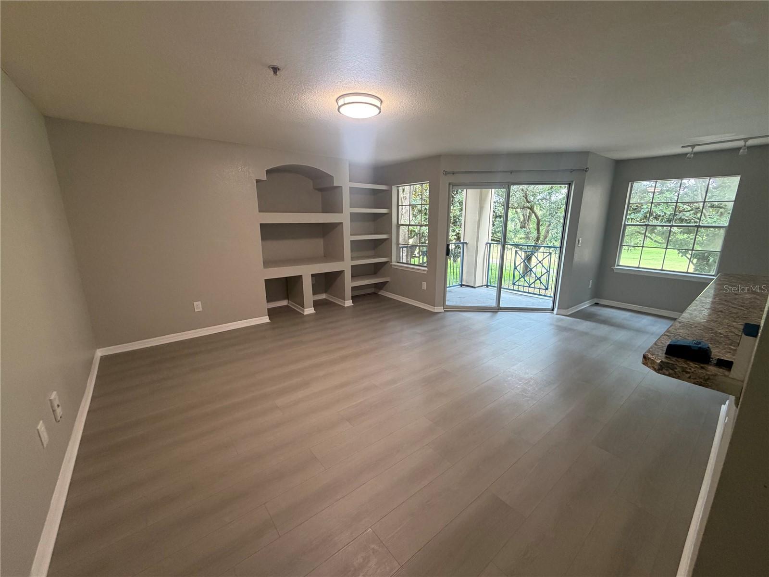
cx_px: 384
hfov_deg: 102.1
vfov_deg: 85.7
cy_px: 288
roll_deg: +0.7
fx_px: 311
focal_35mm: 14
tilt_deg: -12.7
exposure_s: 1/60
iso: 250
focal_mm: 2.22
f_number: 2.2
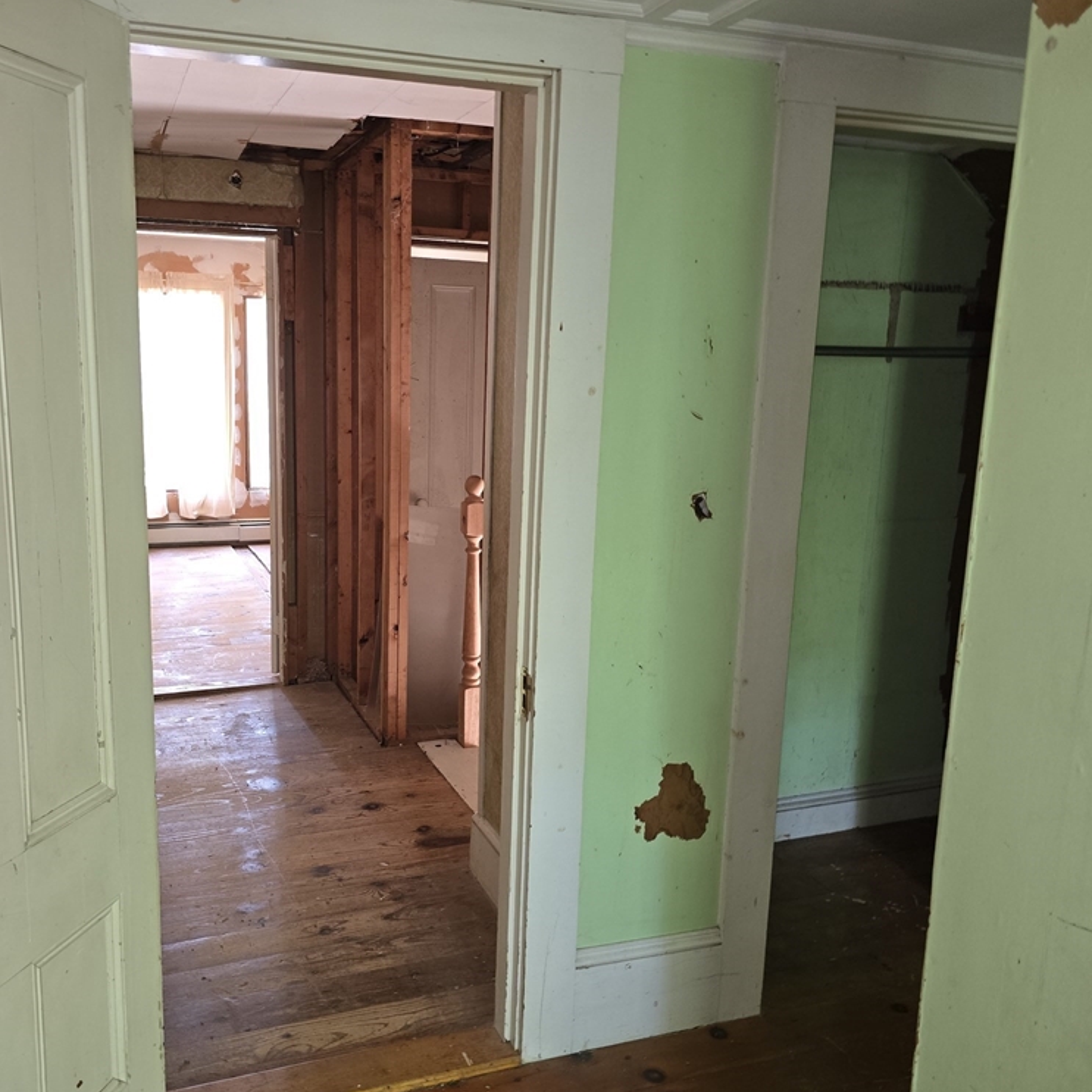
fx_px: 999
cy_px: 553
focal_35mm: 28
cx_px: 447
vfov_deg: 57.3
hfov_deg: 56.9
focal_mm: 6.3
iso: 250
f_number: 1.7
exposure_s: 1/15
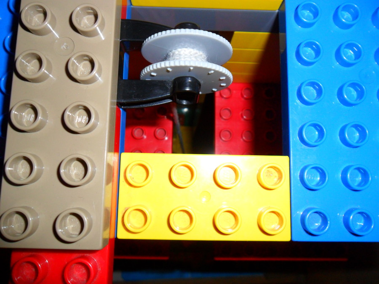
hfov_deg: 65.3
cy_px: 142
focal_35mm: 27
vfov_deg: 51.4
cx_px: 190
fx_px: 296
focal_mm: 4.9
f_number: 3.5
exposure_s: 1/45
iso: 200
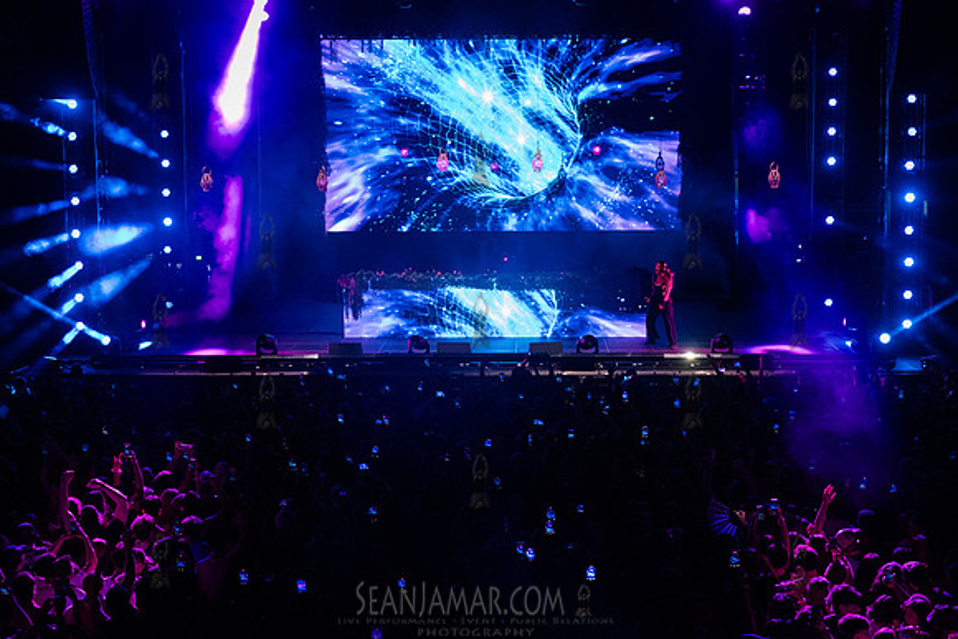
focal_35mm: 59
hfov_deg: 34.1
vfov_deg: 23.1
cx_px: 479
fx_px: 1564
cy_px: 320
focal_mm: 58
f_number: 3.5
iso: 6400
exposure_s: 1/400
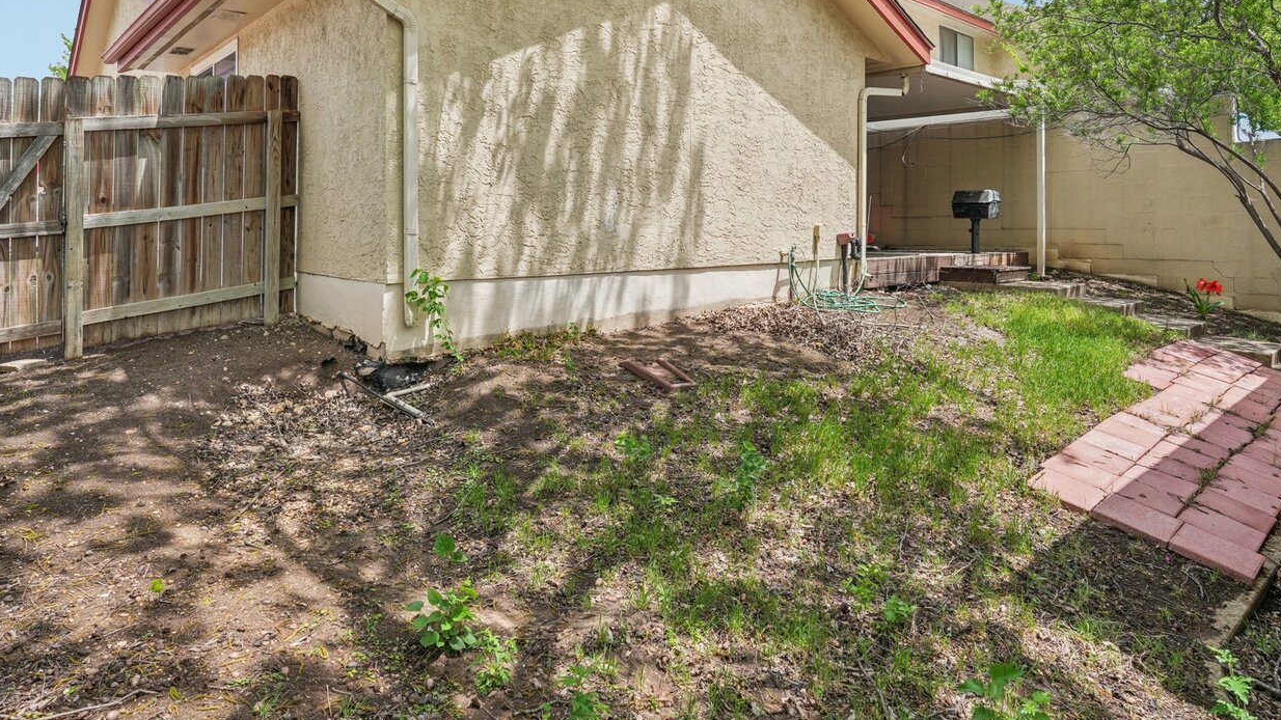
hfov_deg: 81.1
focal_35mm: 22
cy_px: 248
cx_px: 606
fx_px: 747
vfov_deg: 50.7
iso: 200
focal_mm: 16
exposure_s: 1/350
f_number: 8
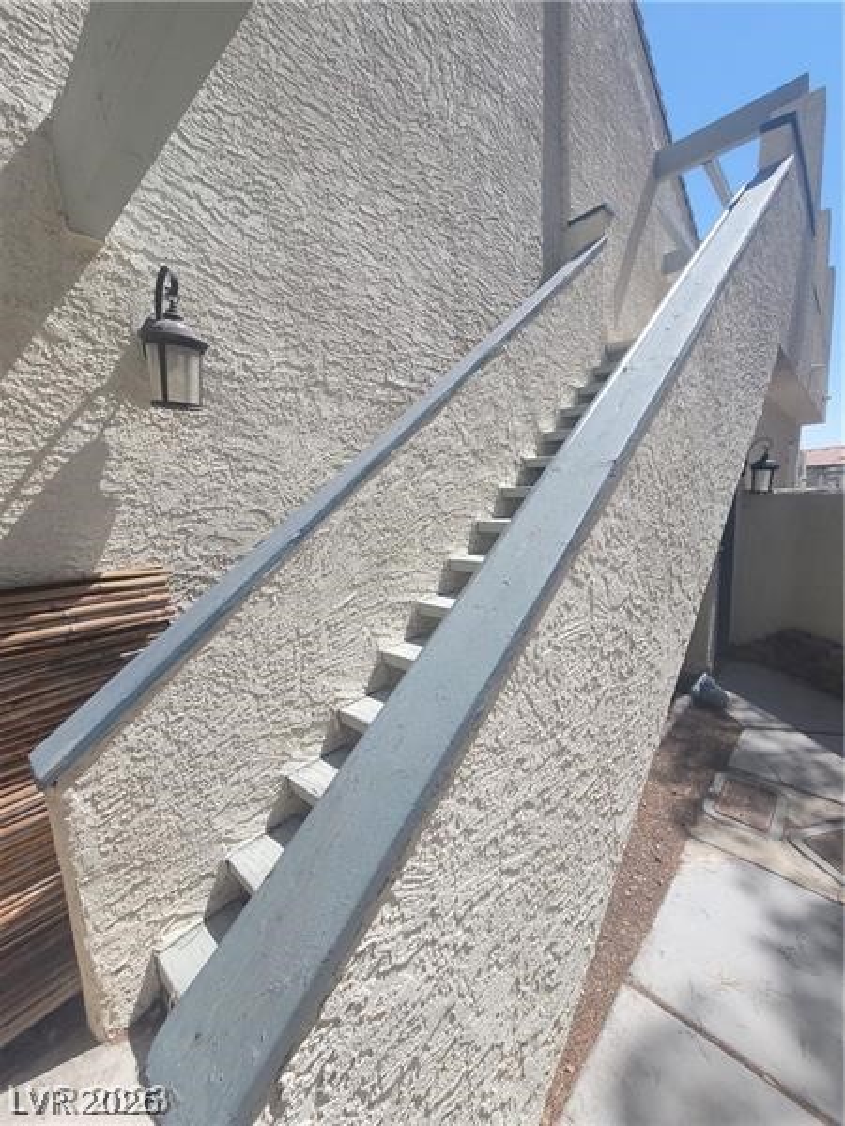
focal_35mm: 13
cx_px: 422
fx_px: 423
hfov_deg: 89.9
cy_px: 563
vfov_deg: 106.2
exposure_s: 1/1623
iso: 64
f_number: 2.2
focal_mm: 2.2
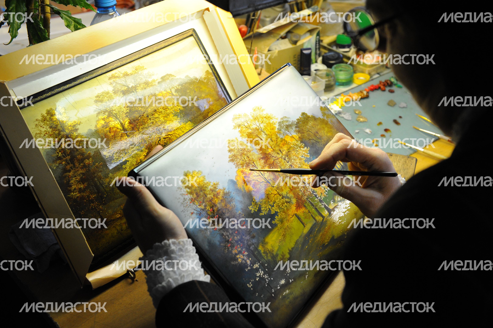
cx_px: 246
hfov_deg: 41.1
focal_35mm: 48
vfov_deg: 28.0
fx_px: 657
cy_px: 164
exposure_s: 1/250
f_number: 5.6
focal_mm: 48
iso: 2000
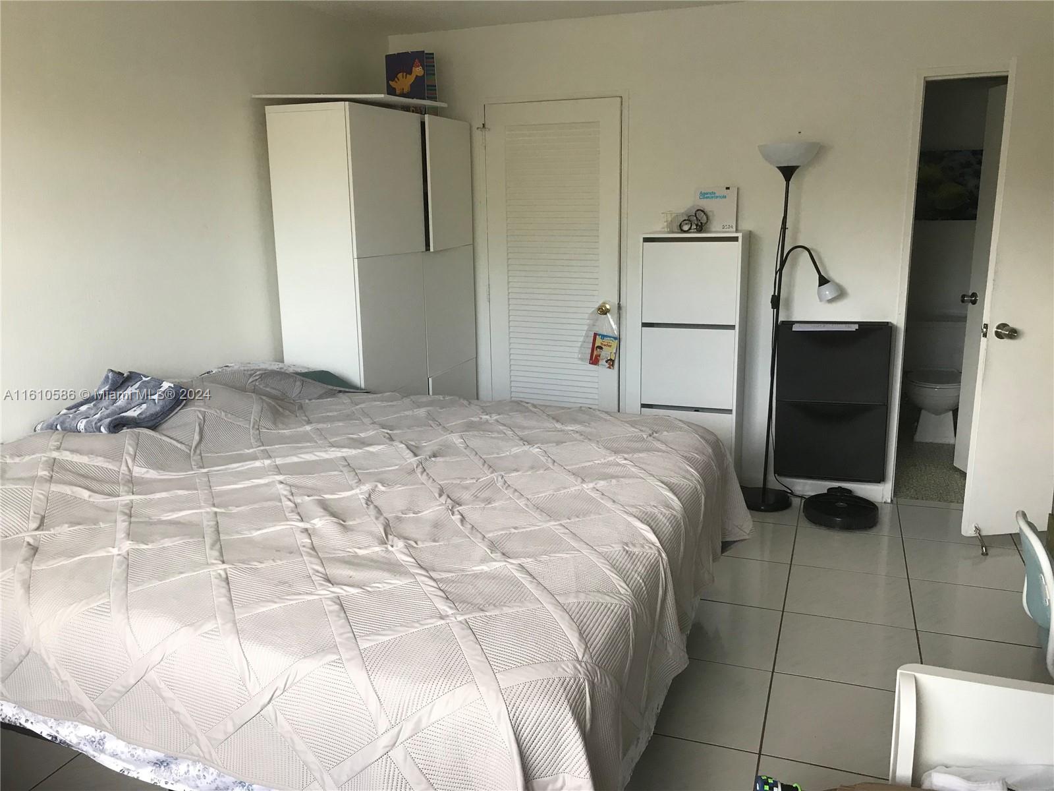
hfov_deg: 63.4
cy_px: 396
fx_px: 853
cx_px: 527
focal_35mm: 28
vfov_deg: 49.7
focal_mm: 3.99
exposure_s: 1/40
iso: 25
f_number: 1.8
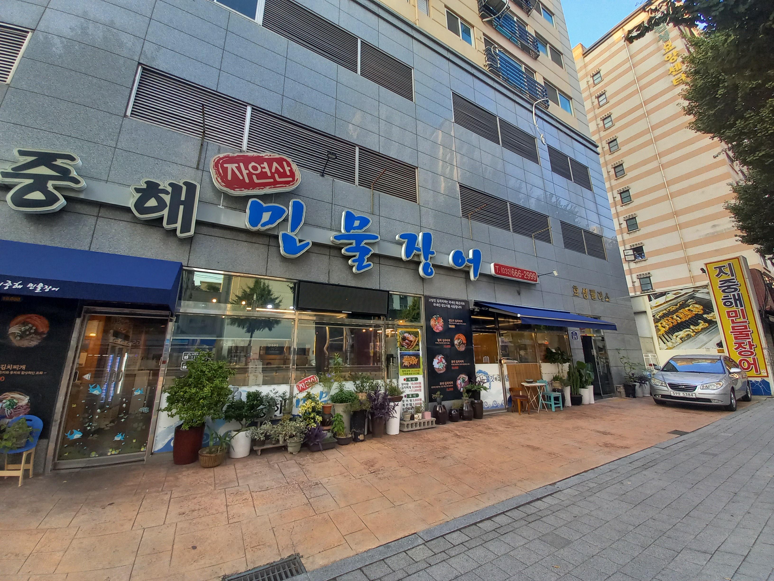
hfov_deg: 106.2
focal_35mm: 13
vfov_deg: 89.9
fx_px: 291
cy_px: 290
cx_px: 387
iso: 50
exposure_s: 1/60
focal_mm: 1.42
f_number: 2.2
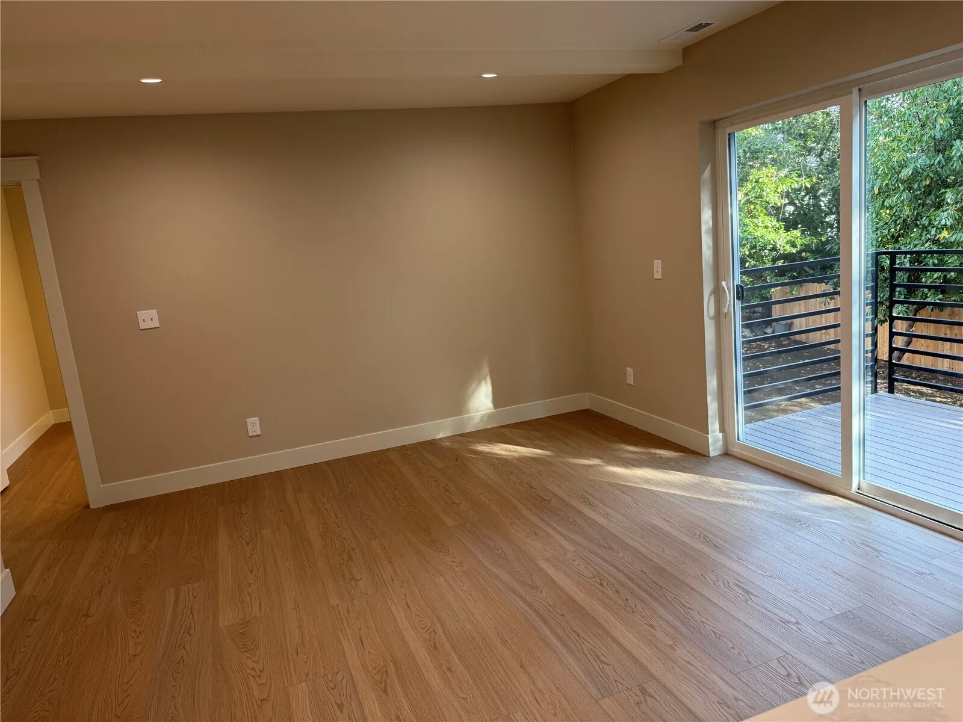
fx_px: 668
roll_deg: +5.4
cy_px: 361
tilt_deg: -10.5
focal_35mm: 24
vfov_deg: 56.8
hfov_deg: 71.6
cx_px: 482
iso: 100
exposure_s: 1/120
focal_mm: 6.76
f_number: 1.78
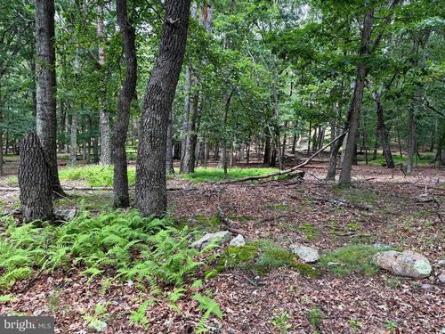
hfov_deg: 71.6
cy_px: 167
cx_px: 222
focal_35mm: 24
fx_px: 309
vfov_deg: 56.8
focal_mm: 6.76
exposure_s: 1/228
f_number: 1.78
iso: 125
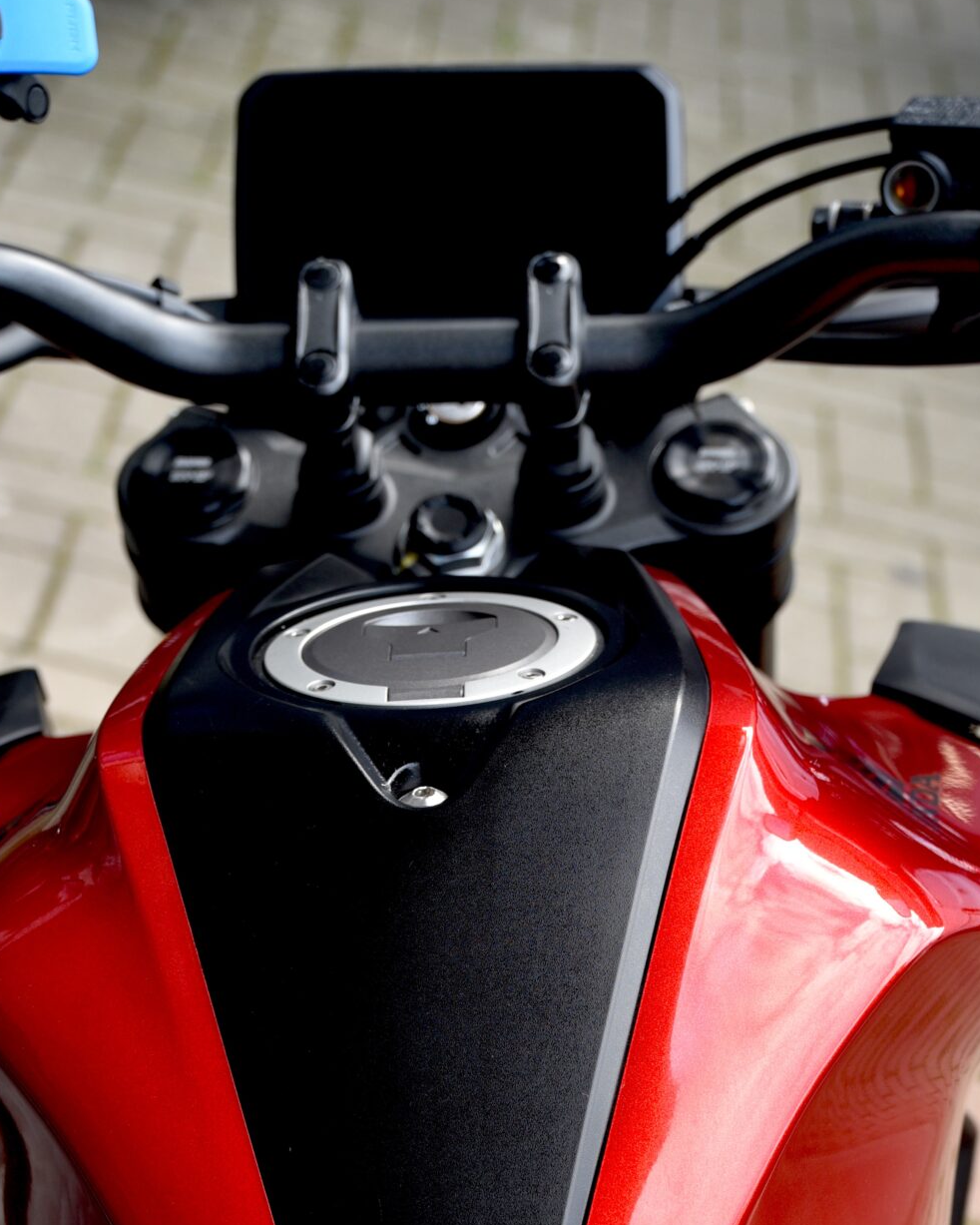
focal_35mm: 94
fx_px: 3407
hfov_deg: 16.4
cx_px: 519
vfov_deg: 19.8
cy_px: 1215
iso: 200
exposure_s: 1/100
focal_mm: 48
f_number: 5
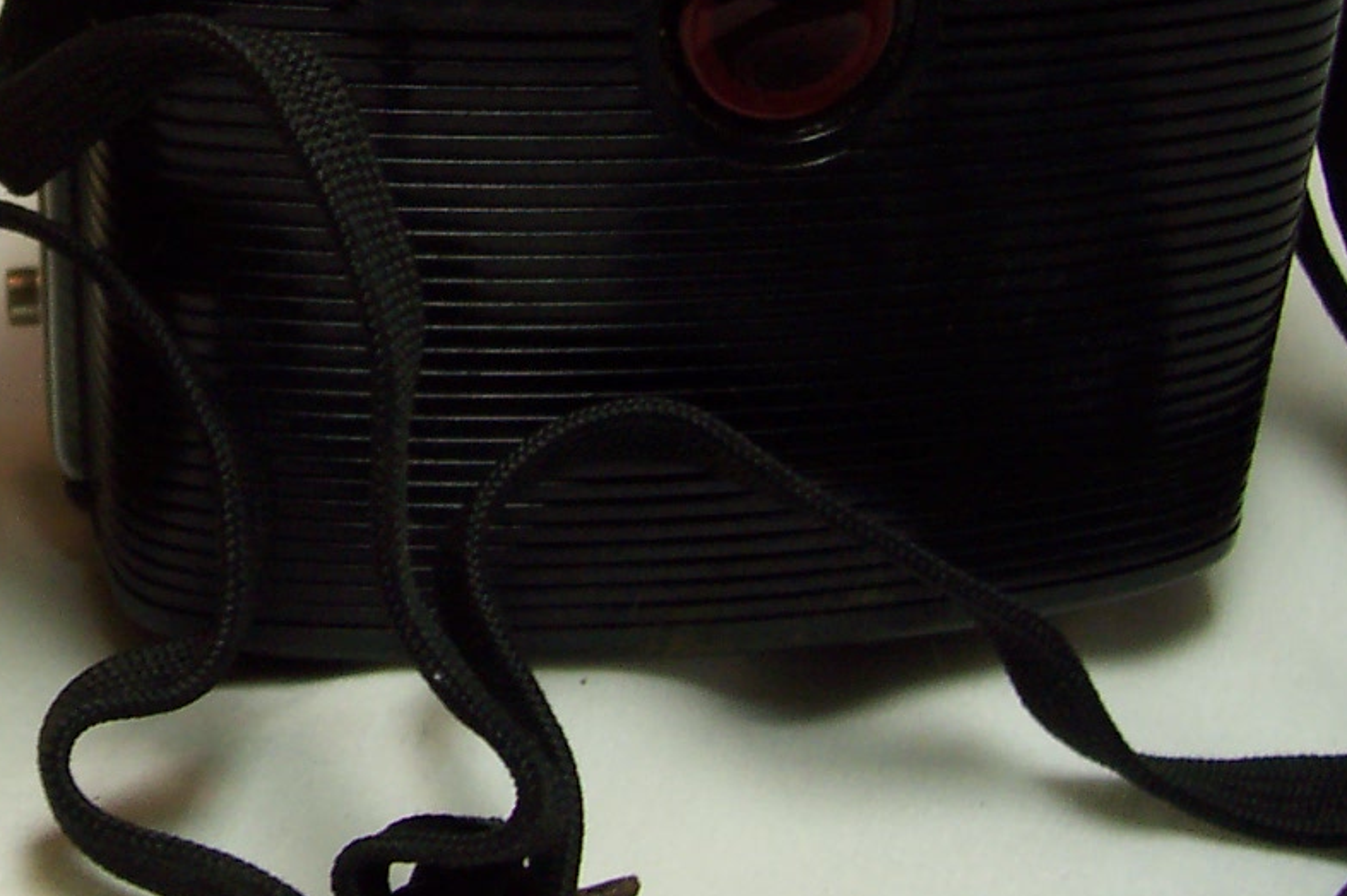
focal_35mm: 81
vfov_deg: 16.6
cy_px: 55
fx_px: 3029
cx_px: 77
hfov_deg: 24.2
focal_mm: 5.6
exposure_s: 1/45
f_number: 2.8
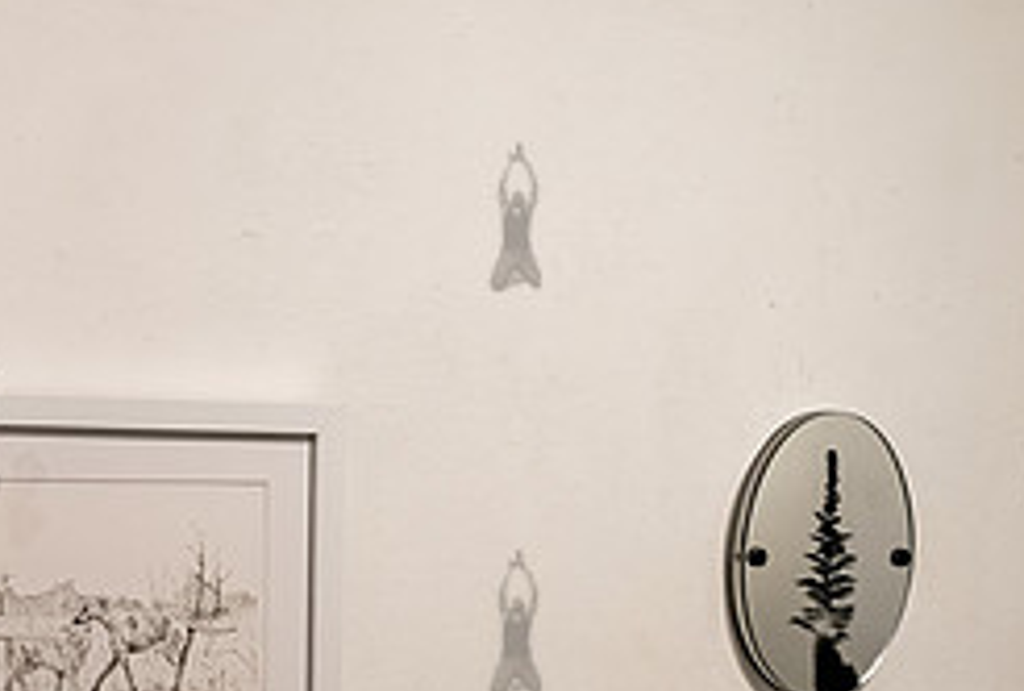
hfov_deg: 22.5
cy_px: 676
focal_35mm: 90
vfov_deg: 15.1
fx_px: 2569
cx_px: 408
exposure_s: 1/800
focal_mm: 35
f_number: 5
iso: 6400
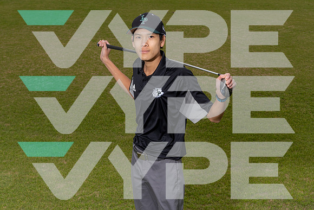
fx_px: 611
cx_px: 157
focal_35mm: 70
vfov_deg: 19.5
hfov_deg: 28.8
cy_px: 105
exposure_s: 1/250
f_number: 9
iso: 160
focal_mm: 70
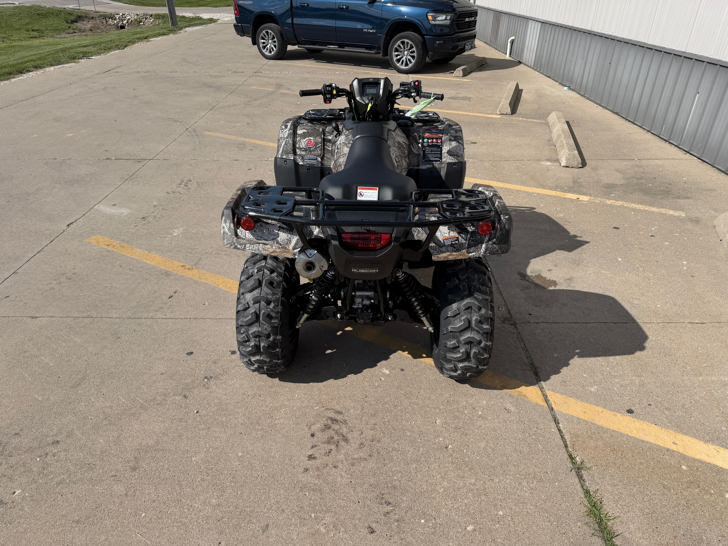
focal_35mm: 24
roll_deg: -0.9
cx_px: 364
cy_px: 273
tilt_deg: -29.5
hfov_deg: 71.6
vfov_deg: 56.8
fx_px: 505
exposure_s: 1/5714
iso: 80
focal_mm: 6.76
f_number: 1.78
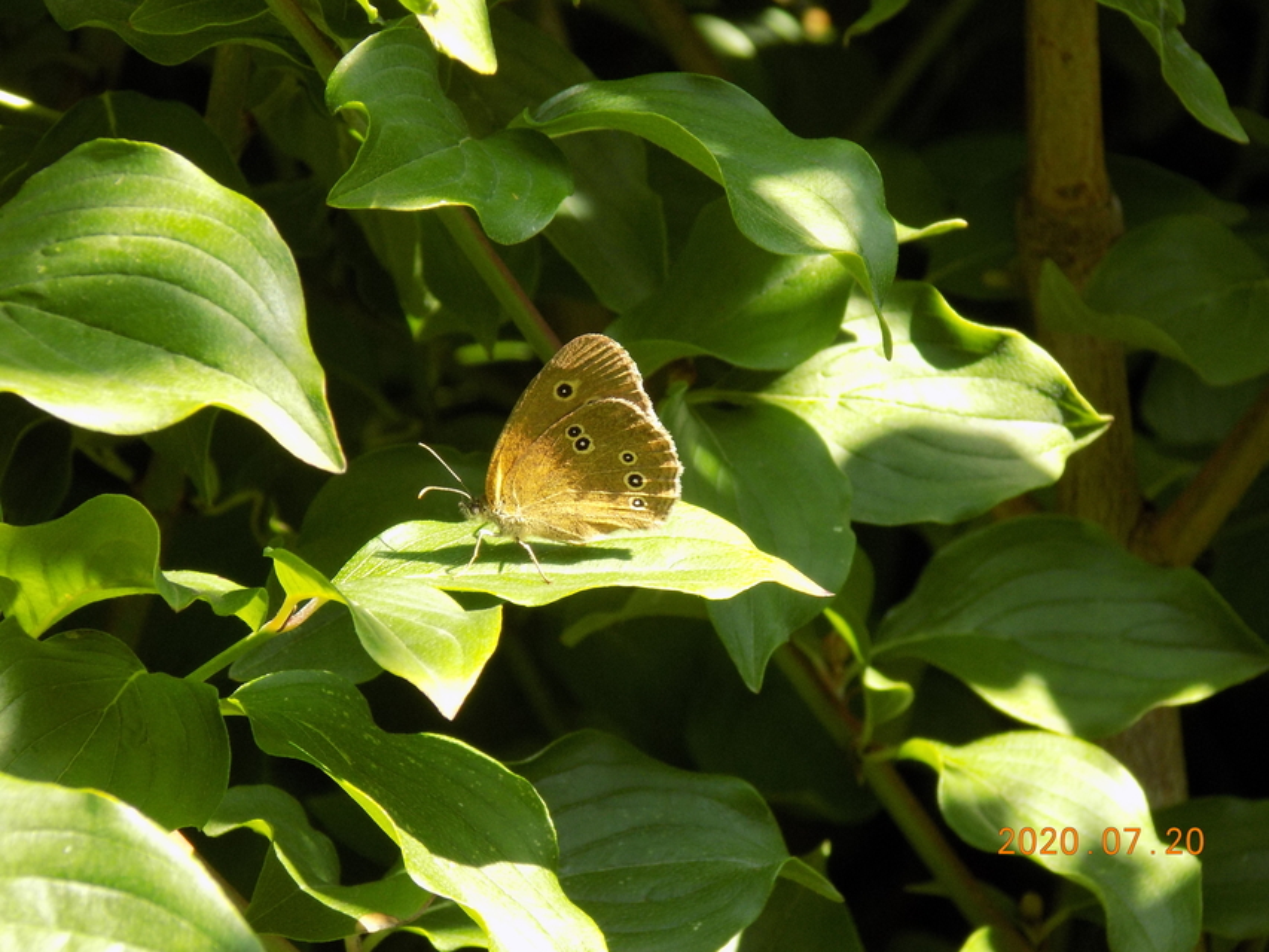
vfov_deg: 3.7
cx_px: 634
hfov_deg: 4.9
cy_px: 476
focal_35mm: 402
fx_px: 14739
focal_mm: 71.5
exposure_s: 1/60
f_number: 5.9
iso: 125
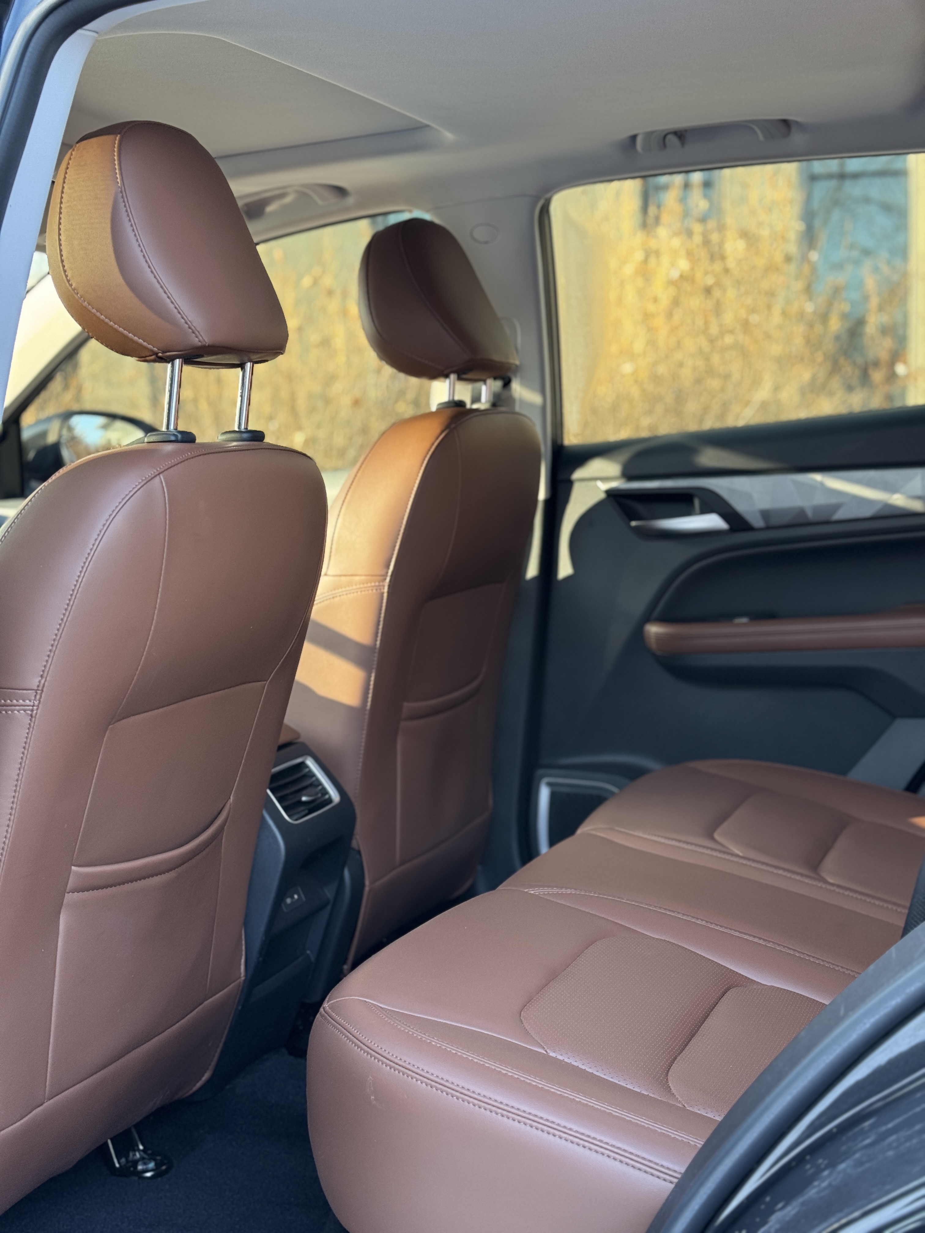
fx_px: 1710
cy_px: 616
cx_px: 462
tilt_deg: -4.7
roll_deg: +2.2
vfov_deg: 39.7
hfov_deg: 30.3
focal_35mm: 48
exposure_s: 1/113
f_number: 1.78
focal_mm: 6.76
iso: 100
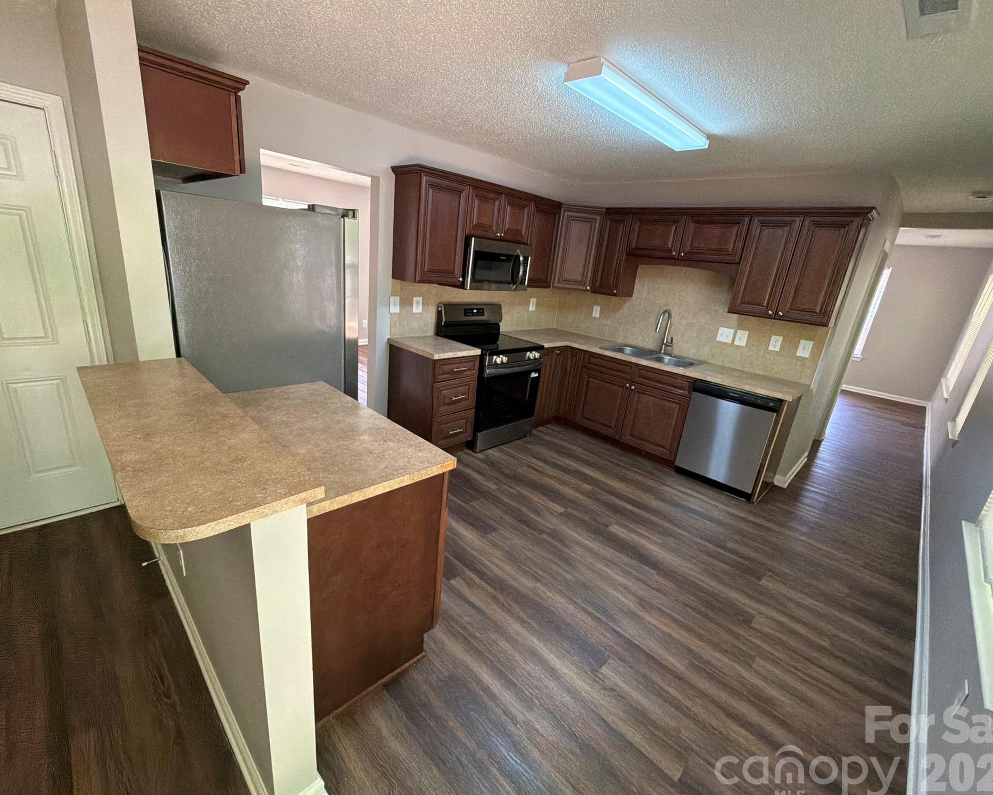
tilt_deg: -18.6
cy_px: 401
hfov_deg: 96.8
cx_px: 490
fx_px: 441
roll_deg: -5.8
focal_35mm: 15
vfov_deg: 84.0
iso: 400
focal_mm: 2.22
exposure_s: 1/60
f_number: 2.2
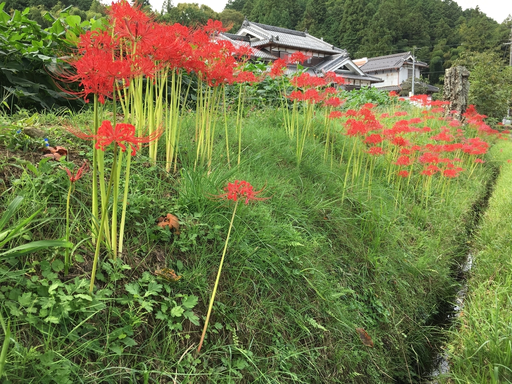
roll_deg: +1.6
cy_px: 192
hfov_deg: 61.7
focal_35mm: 29
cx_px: 256
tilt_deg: -7.6
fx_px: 429
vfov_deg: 48.2
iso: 25
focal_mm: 4.15
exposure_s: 1/267
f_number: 2.2
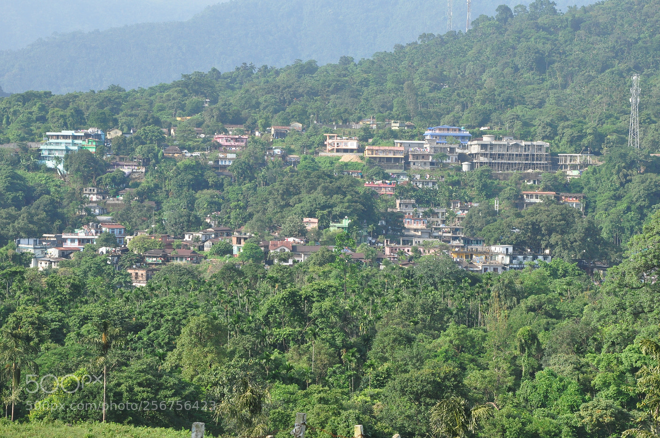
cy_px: 219
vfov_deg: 14.7
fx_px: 1703
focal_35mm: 93
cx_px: 330
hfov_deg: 21.9
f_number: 11
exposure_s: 1/500
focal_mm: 62
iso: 800
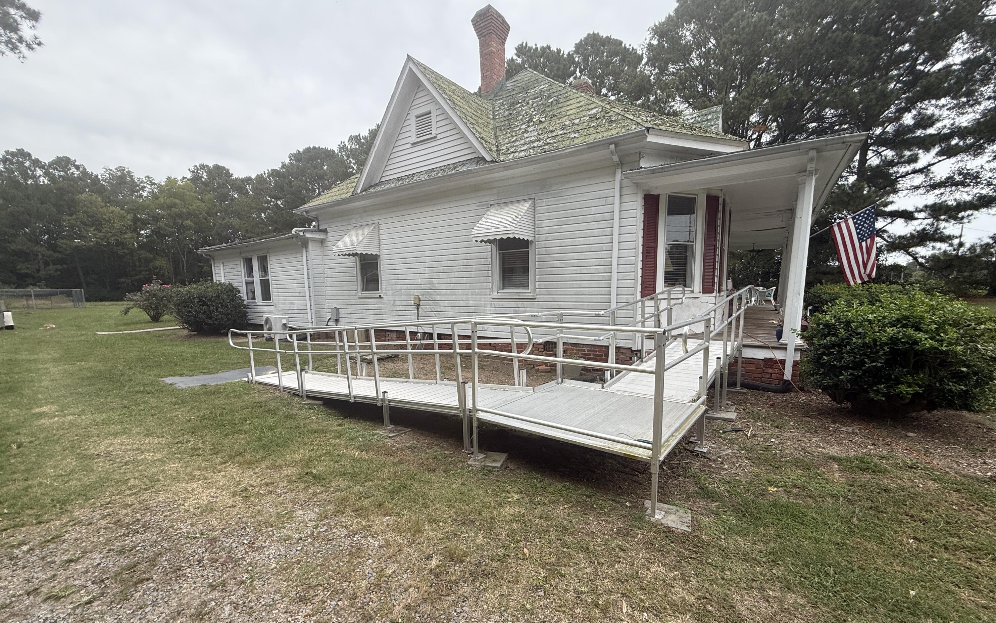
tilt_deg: -6.3
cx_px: 498
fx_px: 407
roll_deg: +1.7
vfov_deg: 74.6
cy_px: 340
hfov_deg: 101.5
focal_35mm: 15
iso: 50
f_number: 2.2
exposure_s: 1/236
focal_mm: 2.22
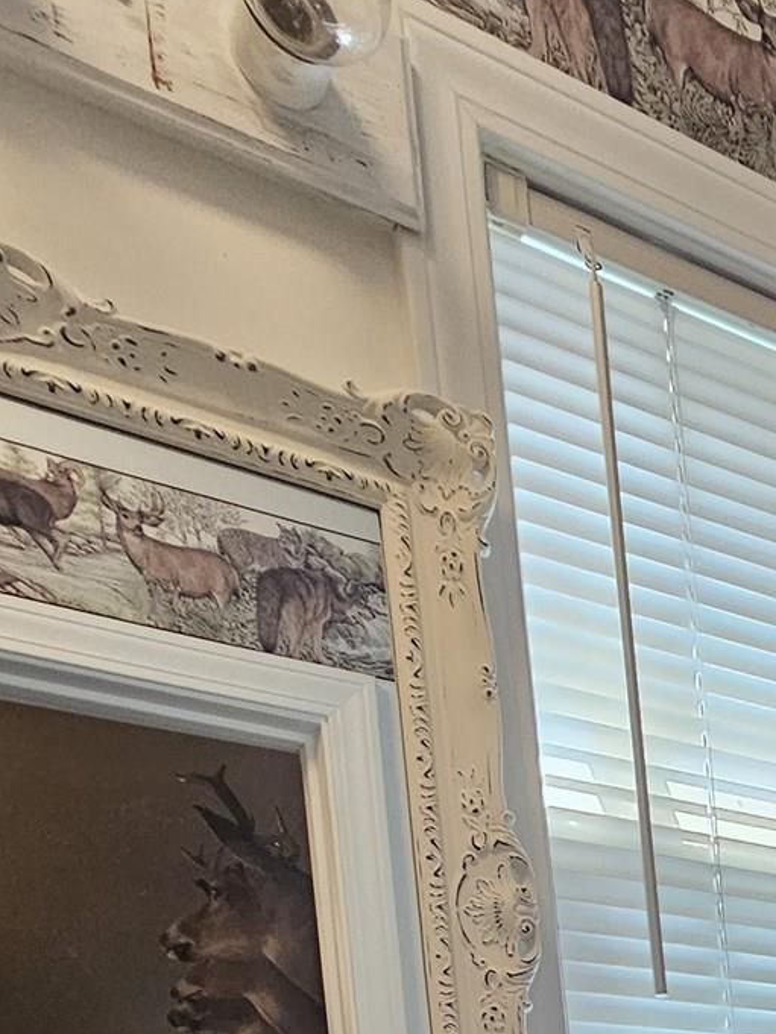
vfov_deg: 30.5
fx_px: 1315
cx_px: 1189
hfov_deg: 24.7
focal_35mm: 44
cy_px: 1439
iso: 200
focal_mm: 2.2
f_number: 2.2
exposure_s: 1/60
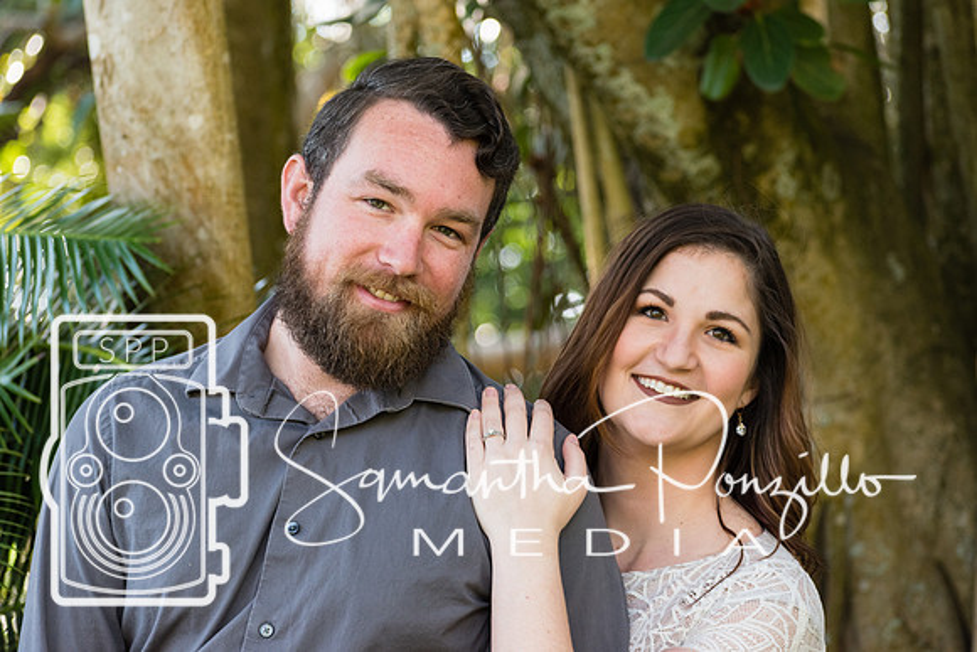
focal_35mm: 176
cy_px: 323
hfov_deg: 11.7
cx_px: 493
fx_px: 4765
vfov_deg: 7.8
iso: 500
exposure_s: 1/250
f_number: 4.8
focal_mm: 116
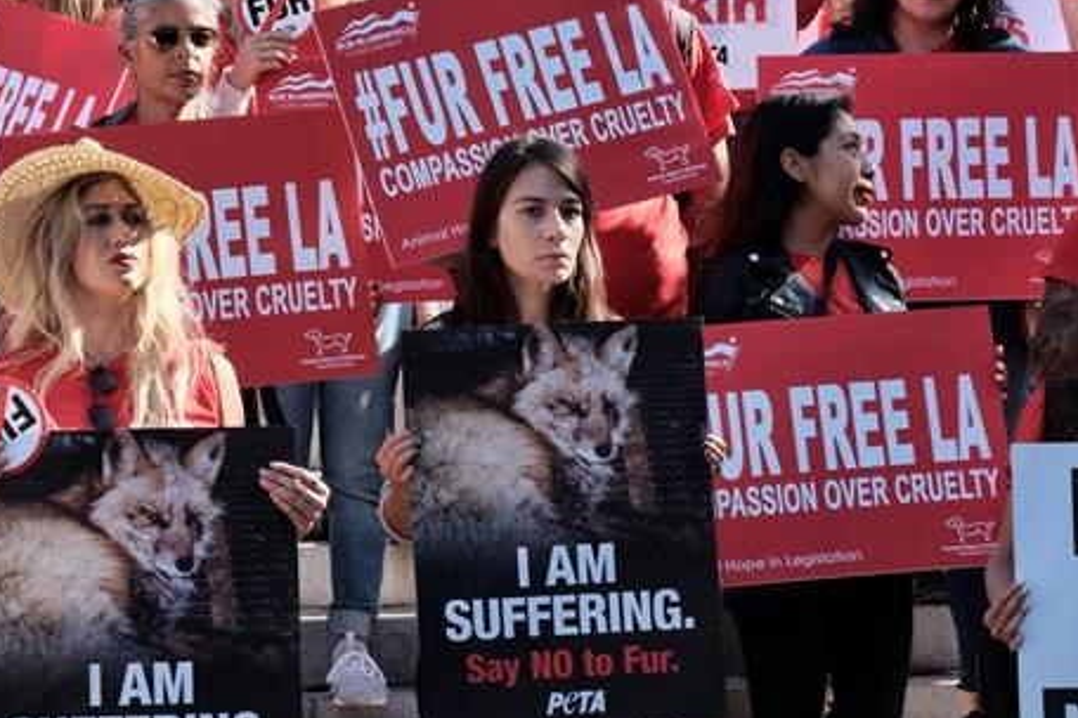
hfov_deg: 10.6
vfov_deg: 7.1
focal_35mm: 194
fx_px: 5809
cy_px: 259
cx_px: 565
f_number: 8
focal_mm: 90.6
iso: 1600
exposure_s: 1/350
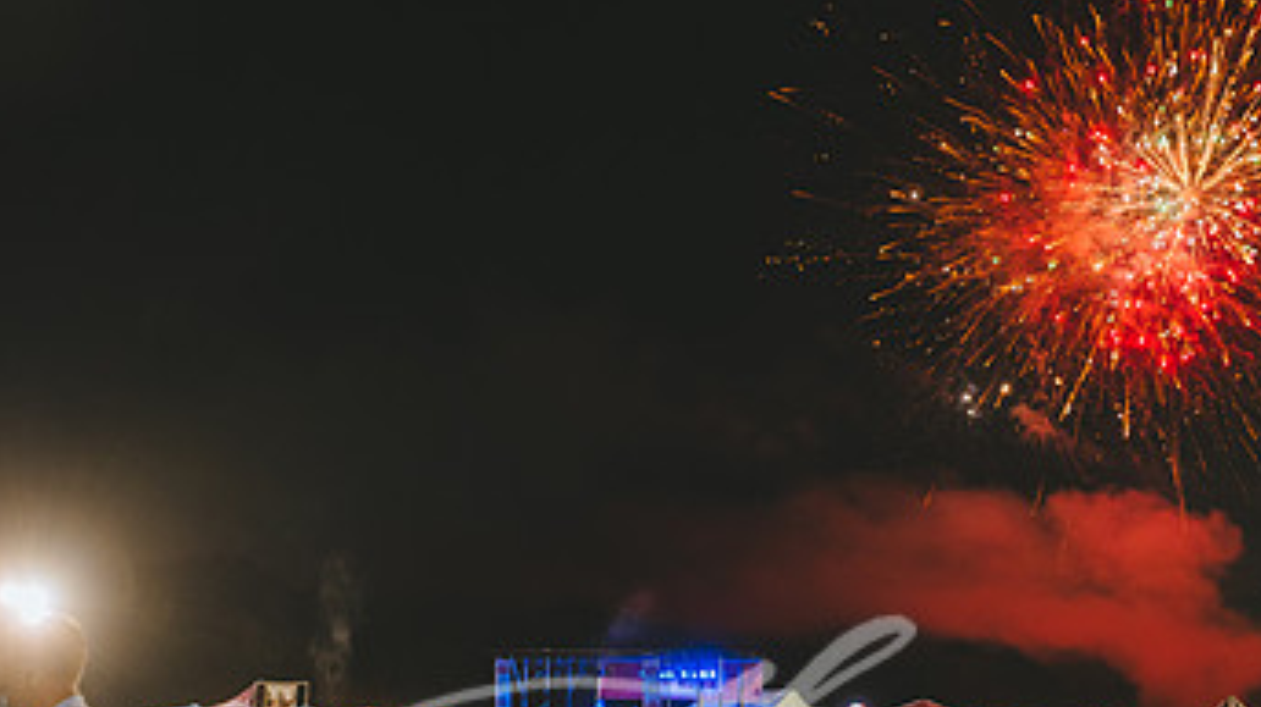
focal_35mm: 44
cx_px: 682
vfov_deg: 27.0
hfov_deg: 46.4
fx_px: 1470
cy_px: 409
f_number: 2.8
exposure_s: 1/100
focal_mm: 24
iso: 800
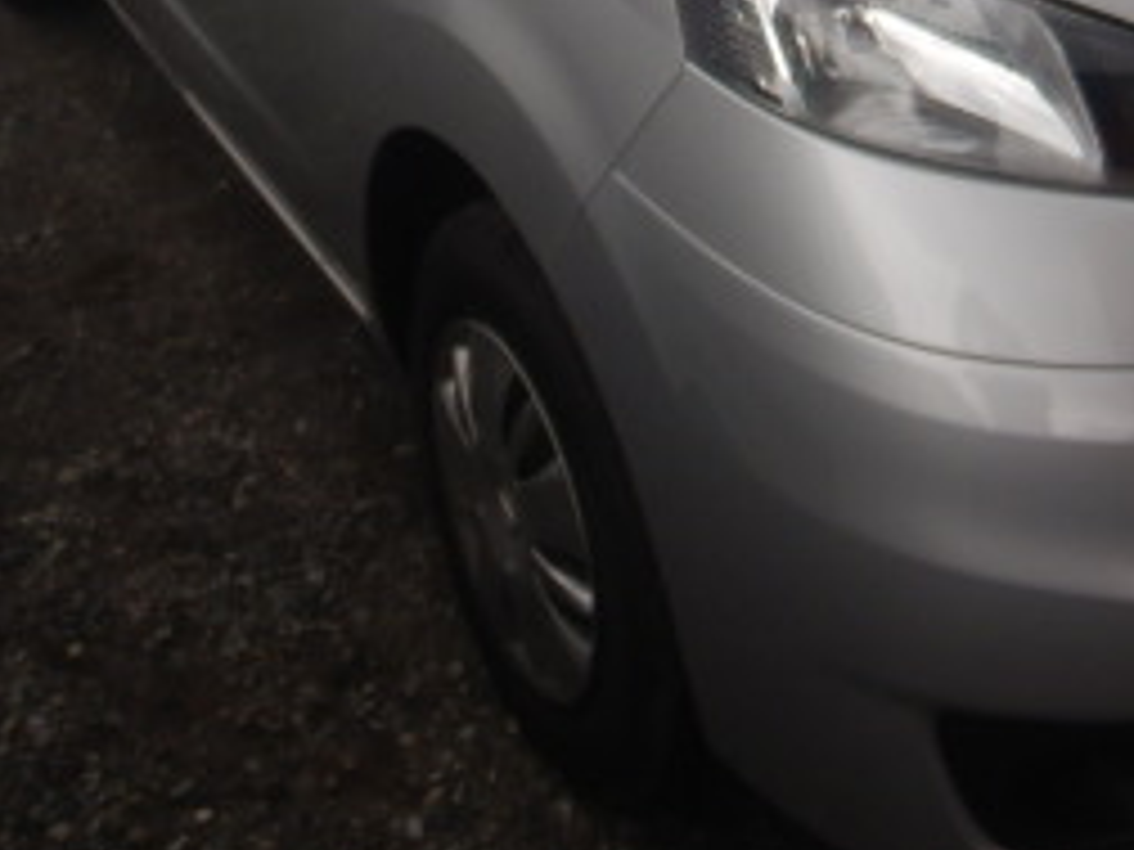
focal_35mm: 61
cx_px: 927
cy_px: -58
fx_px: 1998
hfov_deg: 30.8
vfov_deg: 22.8
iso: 125
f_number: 2.8
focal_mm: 4.3
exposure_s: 1/125
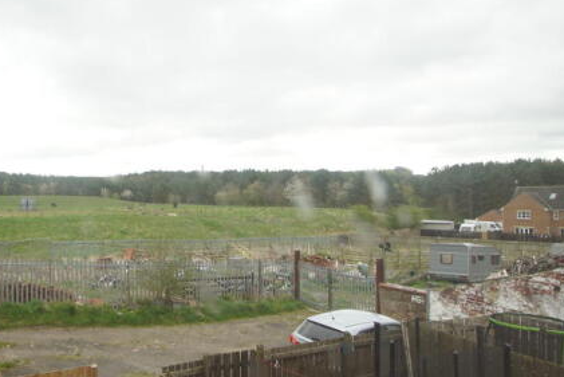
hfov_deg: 63.7
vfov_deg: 46.4
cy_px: 176
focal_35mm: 28
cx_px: 184
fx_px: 439
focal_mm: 12
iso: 100
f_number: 4.5
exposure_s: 1/80
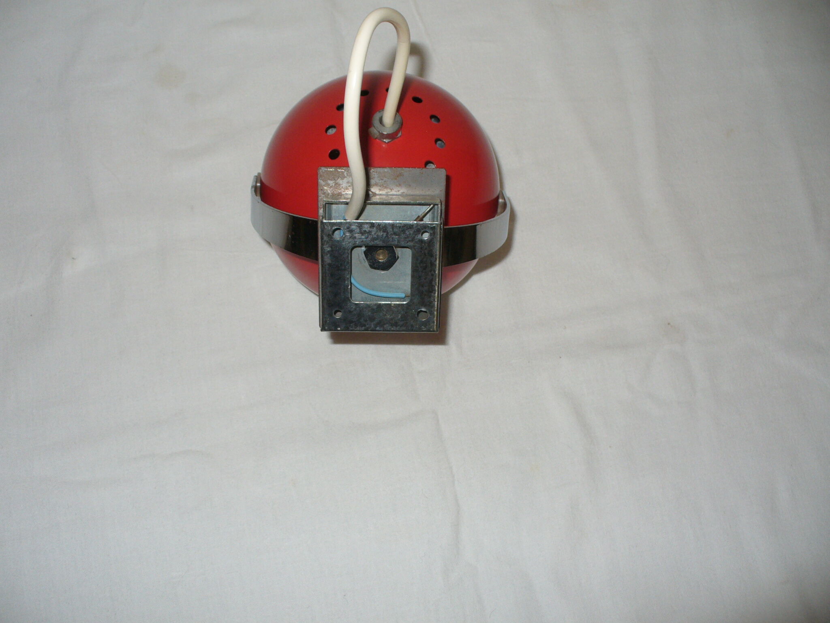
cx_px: 415
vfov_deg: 38.7
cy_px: 312
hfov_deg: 50.1
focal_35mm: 37
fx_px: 887
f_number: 2.8
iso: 100
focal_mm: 6.1
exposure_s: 1/30
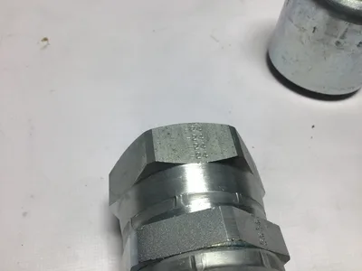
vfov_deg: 45.4
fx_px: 324
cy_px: 136
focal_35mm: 31
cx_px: 181
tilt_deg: -54.8
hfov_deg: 58.4
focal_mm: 3.3
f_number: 2.4
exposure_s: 1/164
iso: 25
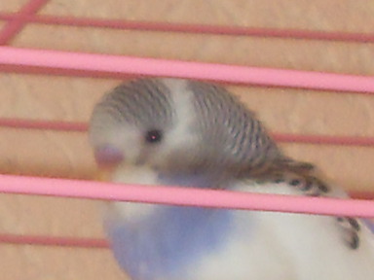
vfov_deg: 40.7
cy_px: 140
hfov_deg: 52.6
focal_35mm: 35
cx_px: 187
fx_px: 378
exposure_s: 1/45
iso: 100
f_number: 2.8
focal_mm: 6.3
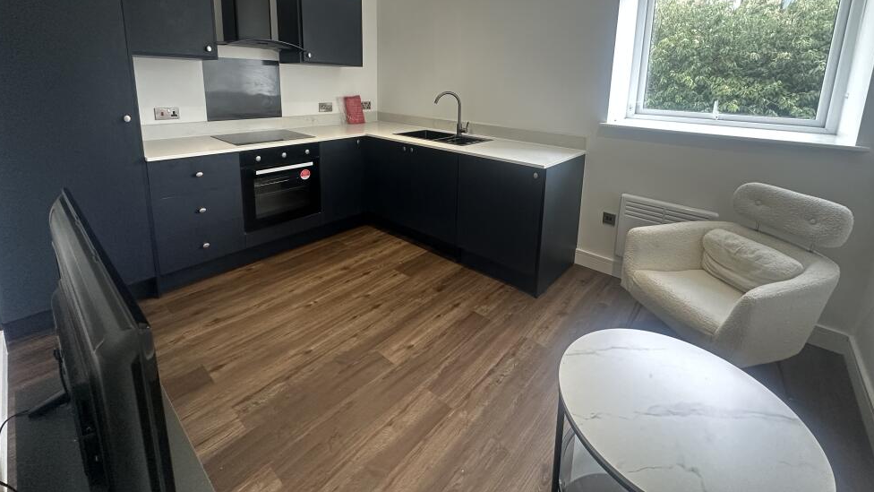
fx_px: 371
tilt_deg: -10.0
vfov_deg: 64.6
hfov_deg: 99.4
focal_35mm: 16
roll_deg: -1.3
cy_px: 149
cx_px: 447
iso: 250
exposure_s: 1/99
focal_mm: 2.22
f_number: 2.2
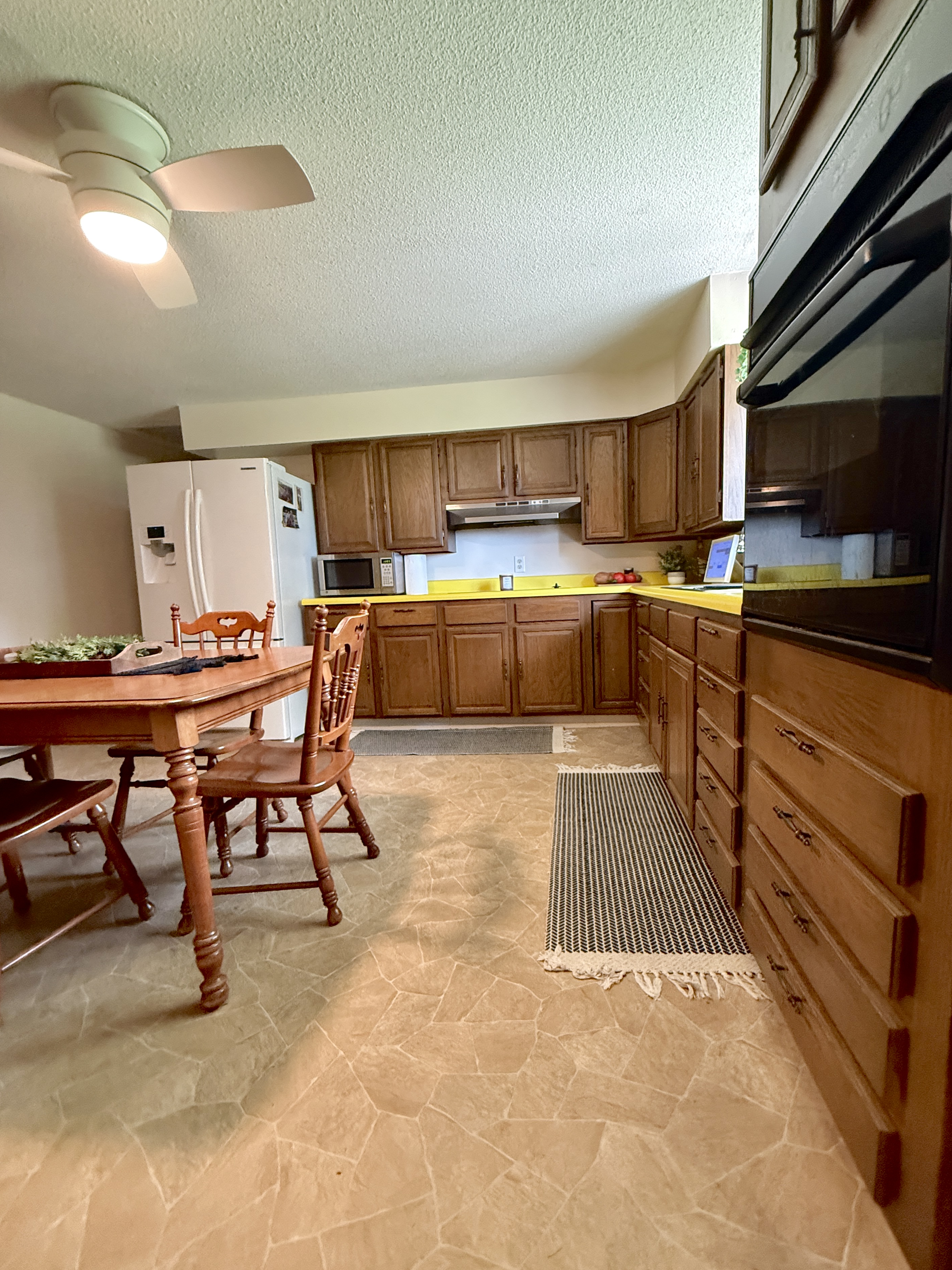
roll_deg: +0.7
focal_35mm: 15
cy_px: 659
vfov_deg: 98.1
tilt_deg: -5.9
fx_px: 550
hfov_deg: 81.6
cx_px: 508
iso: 640
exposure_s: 1/60
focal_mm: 2.22
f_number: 2.2
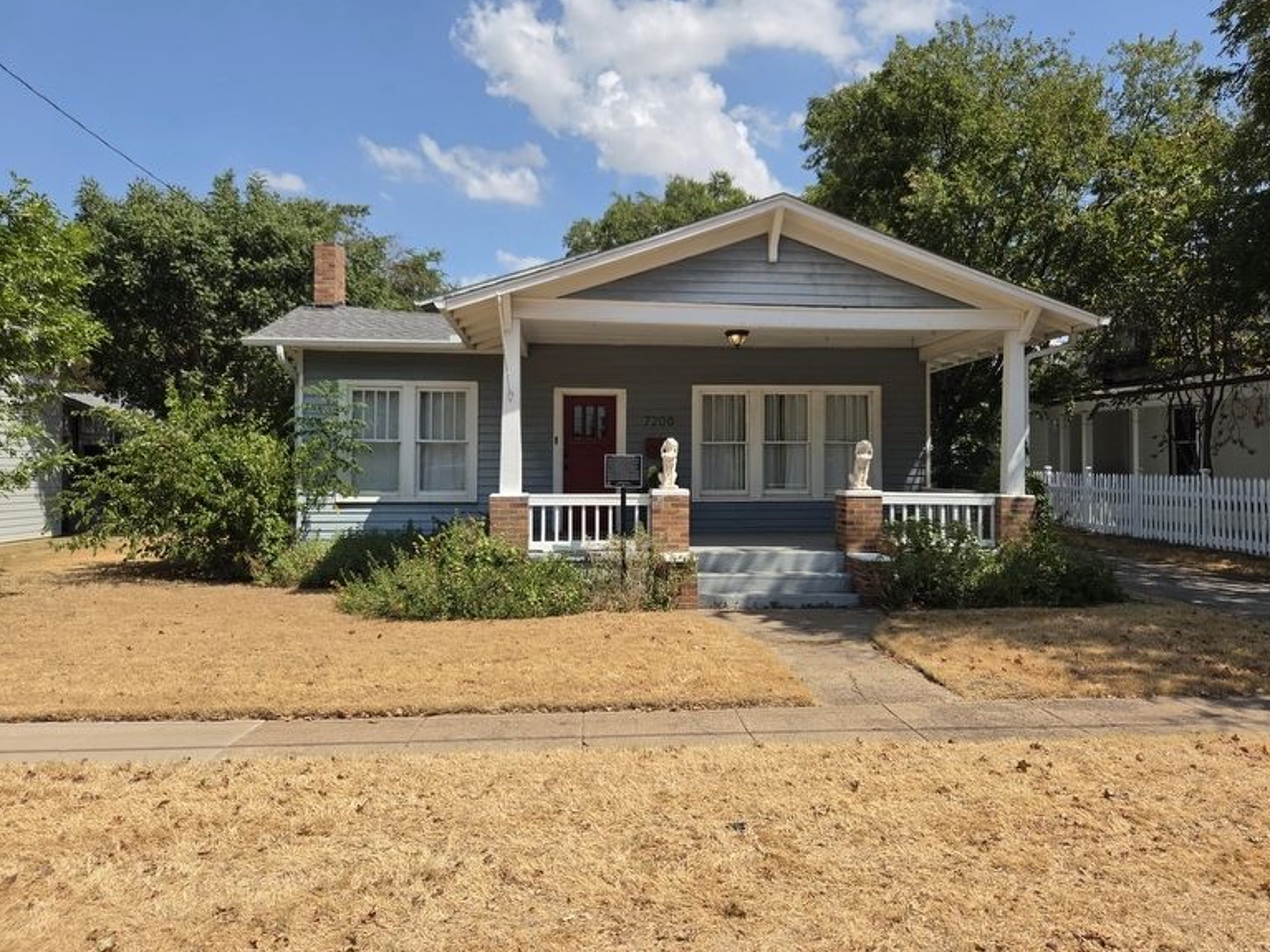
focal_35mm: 24
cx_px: 652
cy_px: 462
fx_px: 880
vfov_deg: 56.8
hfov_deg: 71.6
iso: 80
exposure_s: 1/4883
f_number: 1.8
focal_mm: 5.4
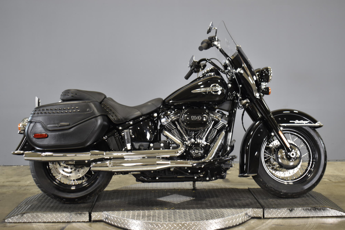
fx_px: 489
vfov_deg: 26.5
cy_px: 115
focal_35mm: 51
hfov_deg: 38.9
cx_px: 172
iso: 400
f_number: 4.5
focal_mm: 34
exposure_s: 1/15
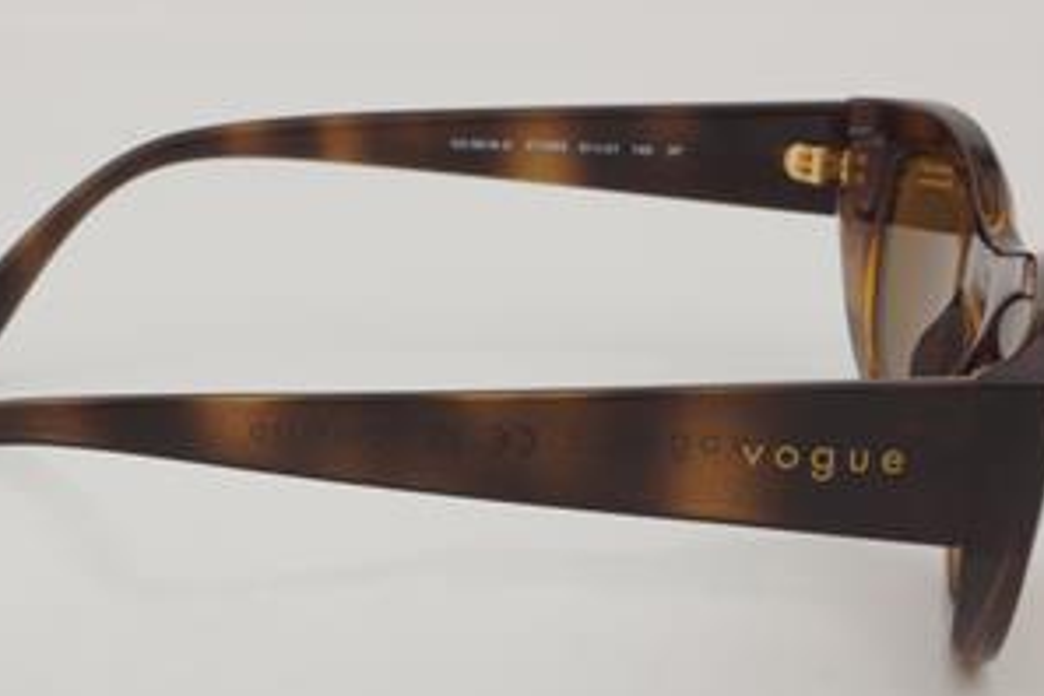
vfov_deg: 13.5
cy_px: 397
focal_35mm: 101
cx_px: 390
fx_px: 2929
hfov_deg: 20.2
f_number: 32
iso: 100
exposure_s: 1/3
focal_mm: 50
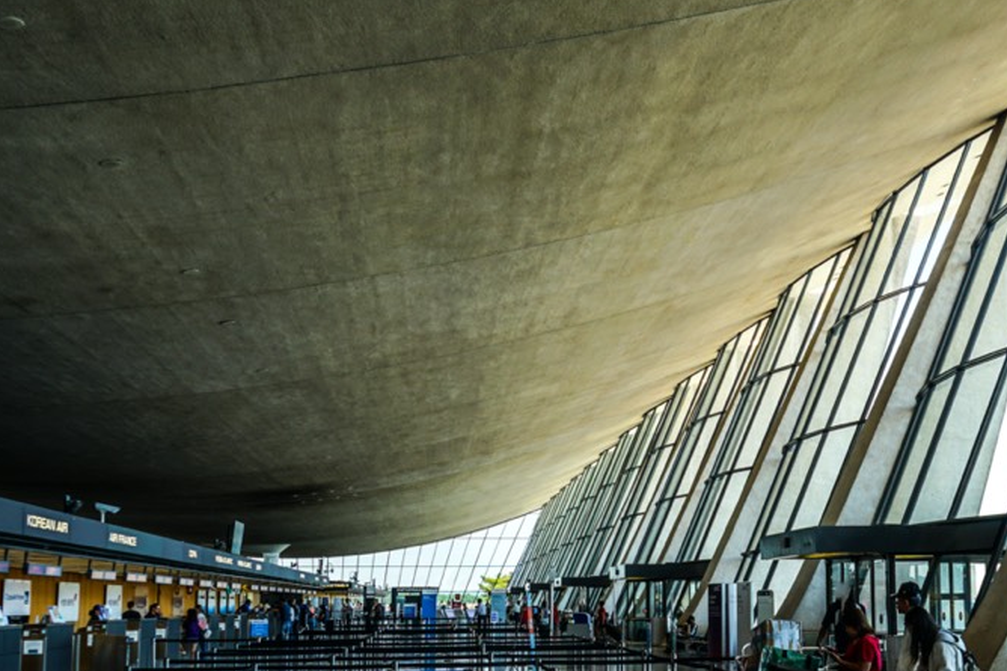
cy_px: 432
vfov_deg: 29.1
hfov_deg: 41.6
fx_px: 1286
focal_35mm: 46
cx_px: 739
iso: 100
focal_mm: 24
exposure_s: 1/80
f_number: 5
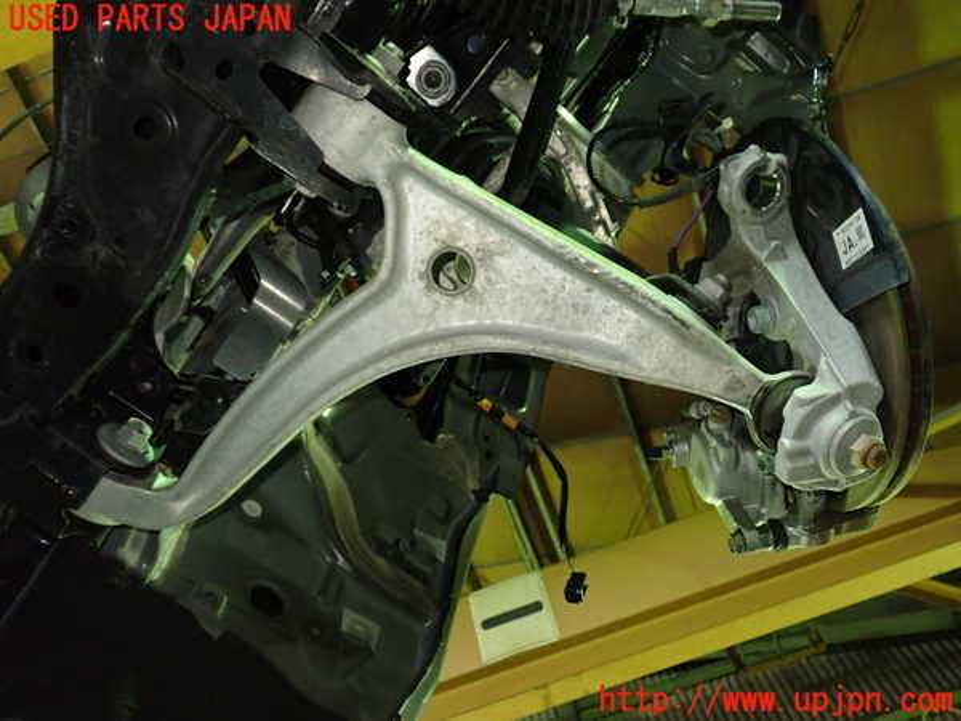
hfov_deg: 60.0
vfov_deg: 46.8
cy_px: 360
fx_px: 833
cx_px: 480
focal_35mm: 30
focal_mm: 5.4
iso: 800
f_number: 2.3
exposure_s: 1/30
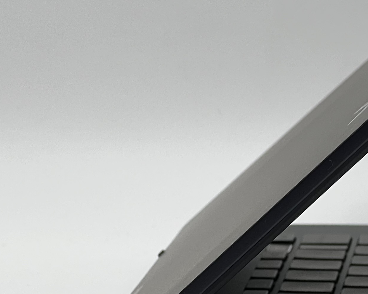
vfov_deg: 6.3
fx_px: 2658
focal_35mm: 244
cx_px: 520
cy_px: 120
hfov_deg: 7.8
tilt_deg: -6.4
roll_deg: +0.0
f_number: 2.8
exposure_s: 1/137
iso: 32
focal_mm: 9
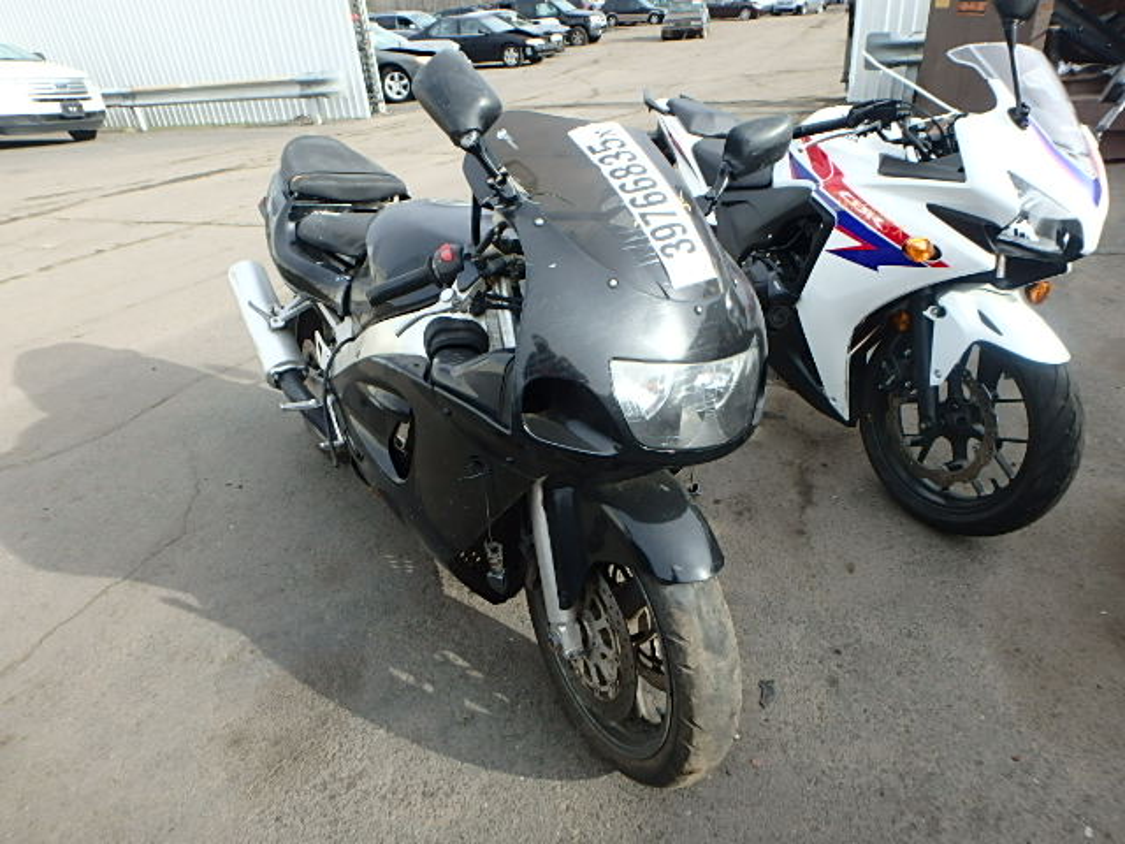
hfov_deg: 79.0
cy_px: 422
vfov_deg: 63.4
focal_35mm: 21
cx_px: 562
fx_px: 682
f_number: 3.5
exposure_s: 1/400
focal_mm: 3.7
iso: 125
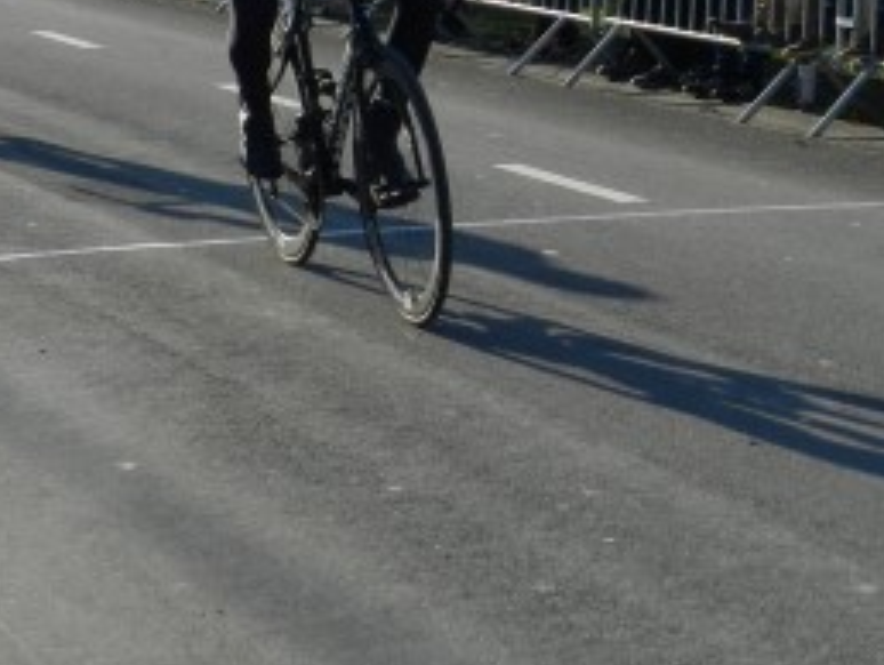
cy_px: -103
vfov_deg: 12.7
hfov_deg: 17.2
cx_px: 504
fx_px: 2914
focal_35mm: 114
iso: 160
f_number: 5
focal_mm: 8.1
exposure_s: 1/640
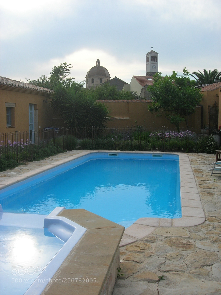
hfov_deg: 37.7
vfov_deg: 49.0
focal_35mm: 38
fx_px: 323
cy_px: 148
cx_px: 110
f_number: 4.8
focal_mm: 7.8
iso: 64
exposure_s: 1/336
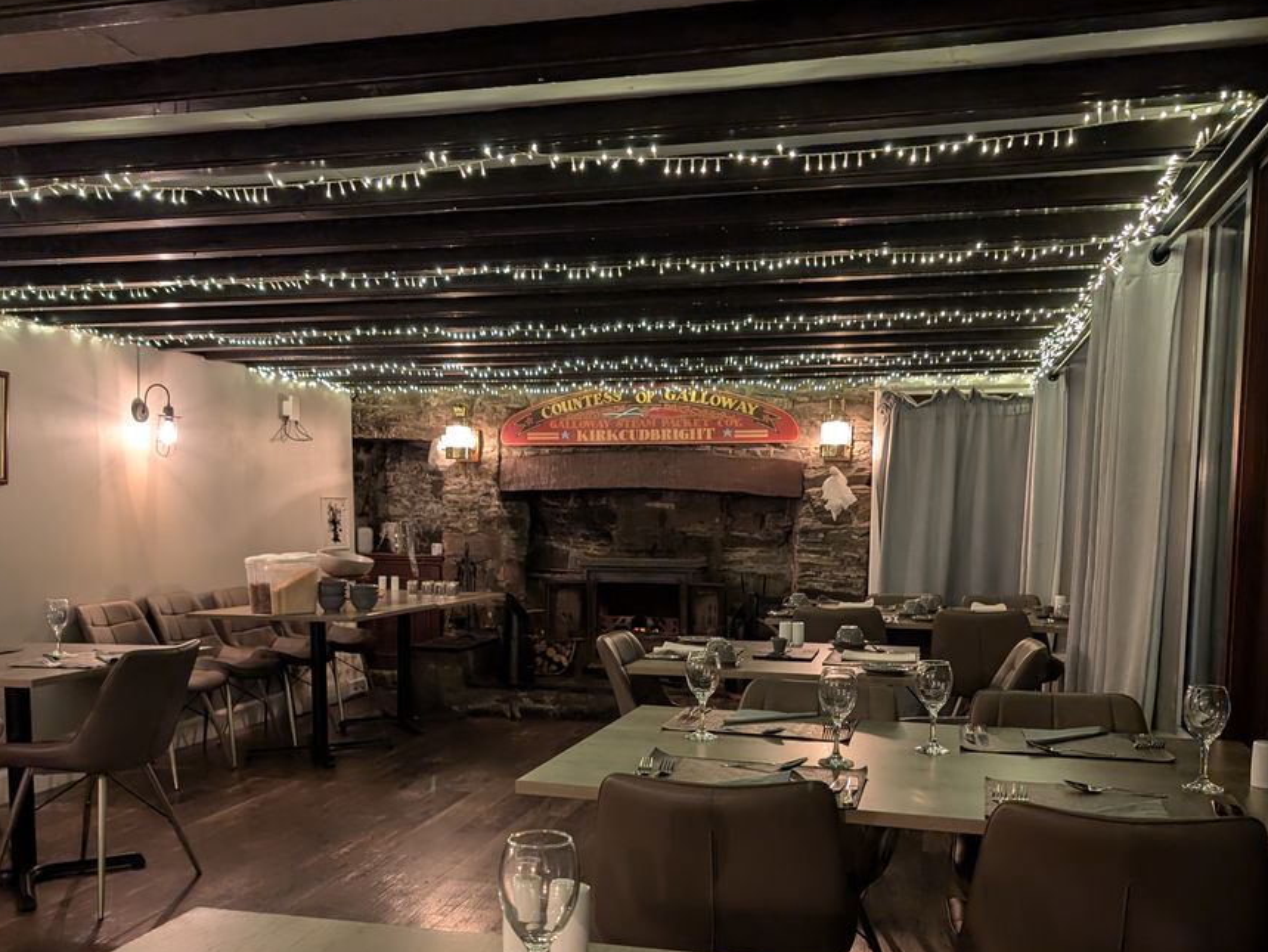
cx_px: 626
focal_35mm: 31
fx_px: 1136
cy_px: 593
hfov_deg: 58.3
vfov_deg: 45.1
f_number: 1.68
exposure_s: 1/25.1
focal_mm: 6.9
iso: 216
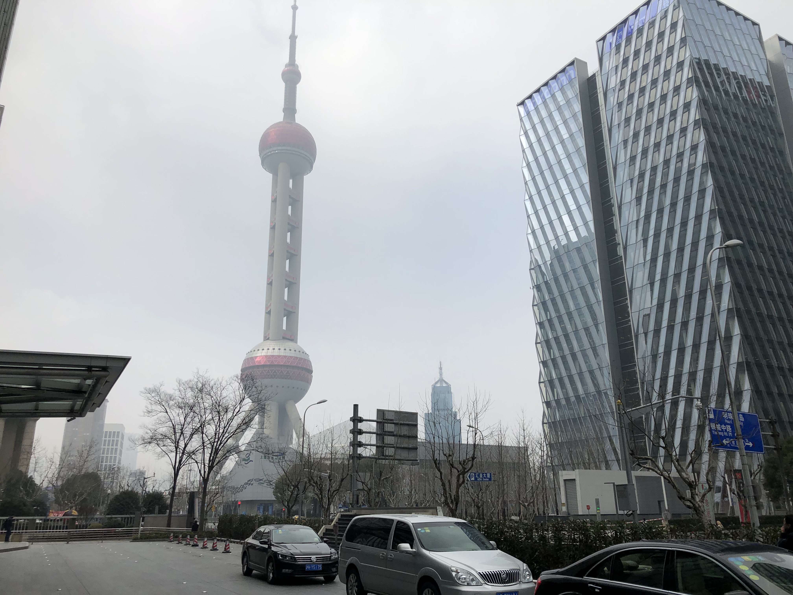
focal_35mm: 28
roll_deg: +0.7
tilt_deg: +17.3
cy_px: 298
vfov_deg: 49.7
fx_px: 641
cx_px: 396
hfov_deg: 63.4
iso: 20
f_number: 1.8
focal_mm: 4
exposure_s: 1/3436
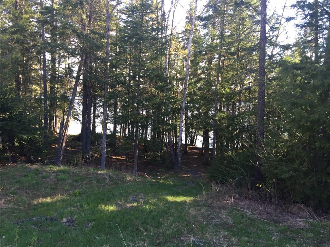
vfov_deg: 48.2
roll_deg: -2.1
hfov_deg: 61.7
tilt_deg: -3.6
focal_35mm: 29
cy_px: 124
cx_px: 165
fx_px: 276
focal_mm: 4.15
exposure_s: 1/120
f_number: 2.2
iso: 40
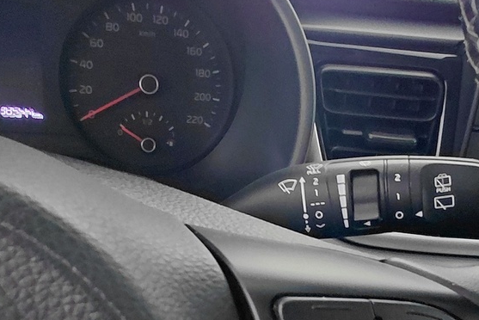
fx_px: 572
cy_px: 281
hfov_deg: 45.4
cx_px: 224
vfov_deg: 30.0
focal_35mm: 43
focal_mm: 1.64
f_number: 2.2
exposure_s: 1/25
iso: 400
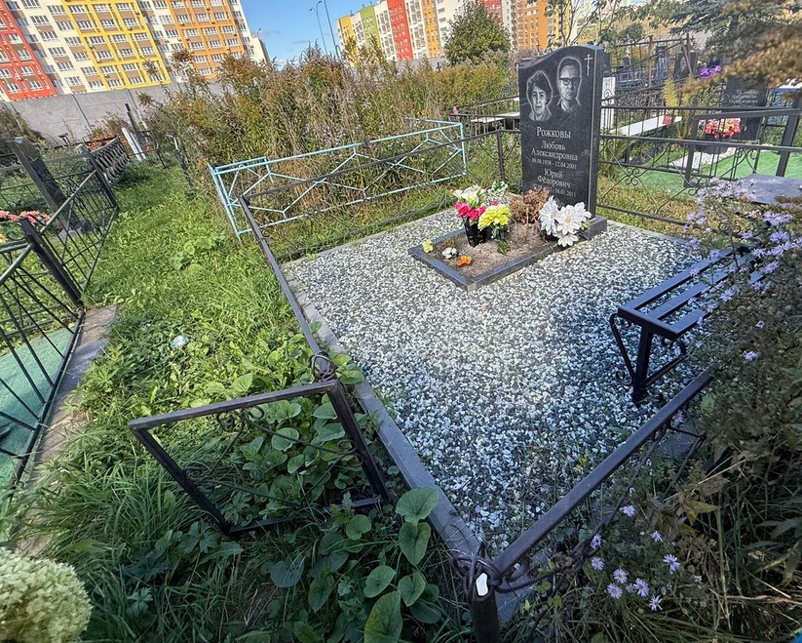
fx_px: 404
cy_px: 301
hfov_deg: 89.0
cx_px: 459
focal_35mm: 17
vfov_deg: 76.9
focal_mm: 2.22
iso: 50
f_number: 2.2
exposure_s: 1/390
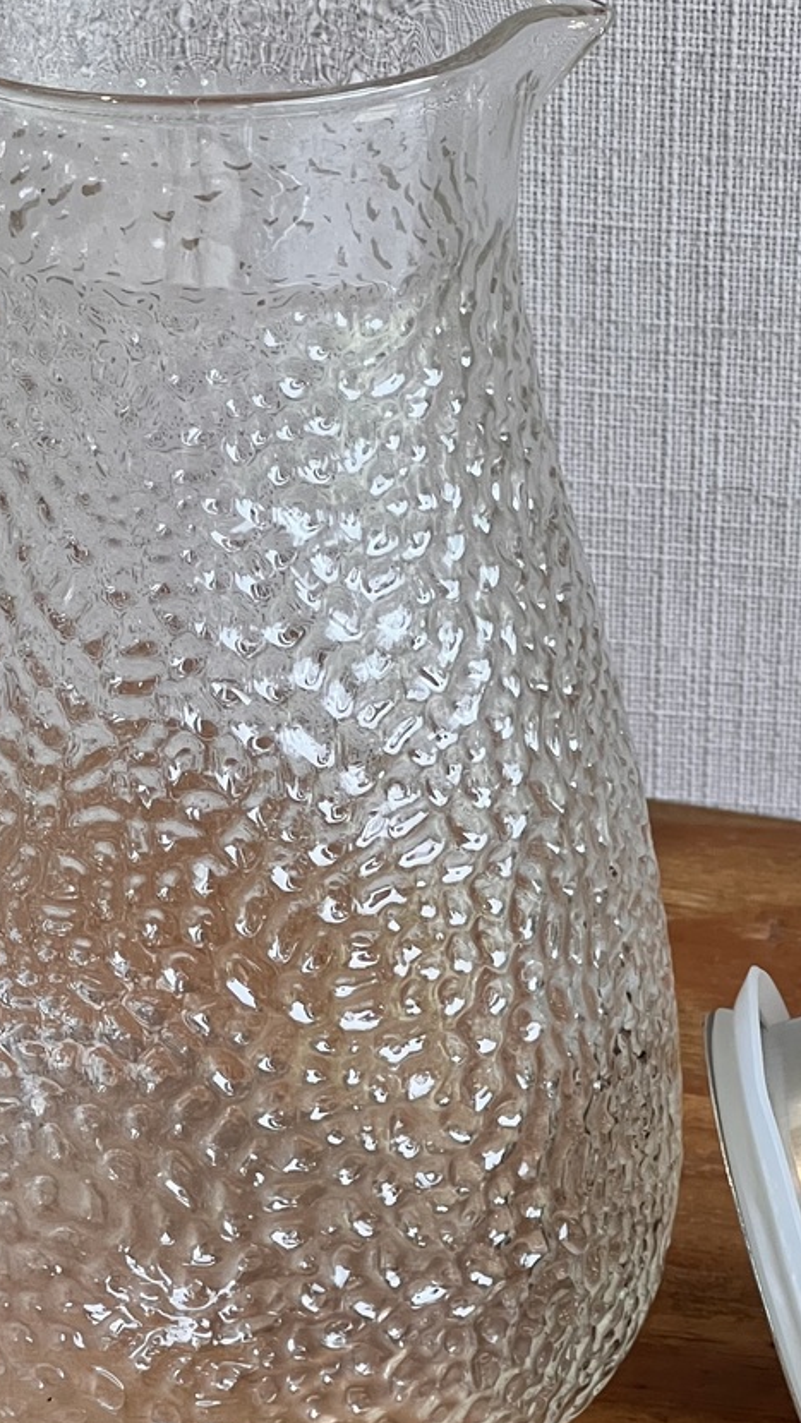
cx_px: 225
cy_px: 805
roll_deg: -2.1
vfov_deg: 15.6
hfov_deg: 8.8
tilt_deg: -27.4
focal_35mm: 138
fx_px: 5210
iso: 200
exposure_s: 1/100
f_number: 2.8
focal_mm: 9
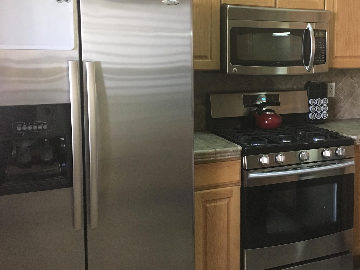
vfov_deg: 34.2
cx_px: 251
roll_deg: -0.6
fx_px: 437
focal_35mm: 42
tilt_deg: -5.8
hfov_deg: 43.9
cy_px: 100
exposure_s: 1/30
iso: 160
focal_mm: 4.15
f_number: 2.2
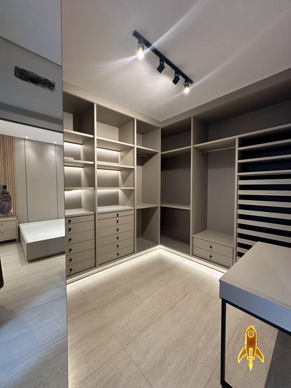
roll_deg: -1.1
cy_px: 194
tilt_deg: -1.4
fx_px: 157
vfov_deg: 102.1
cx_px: 146
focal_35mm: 14
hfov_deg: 85.7
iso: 200
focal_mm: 2.22
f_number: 2.2
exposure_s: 1/60
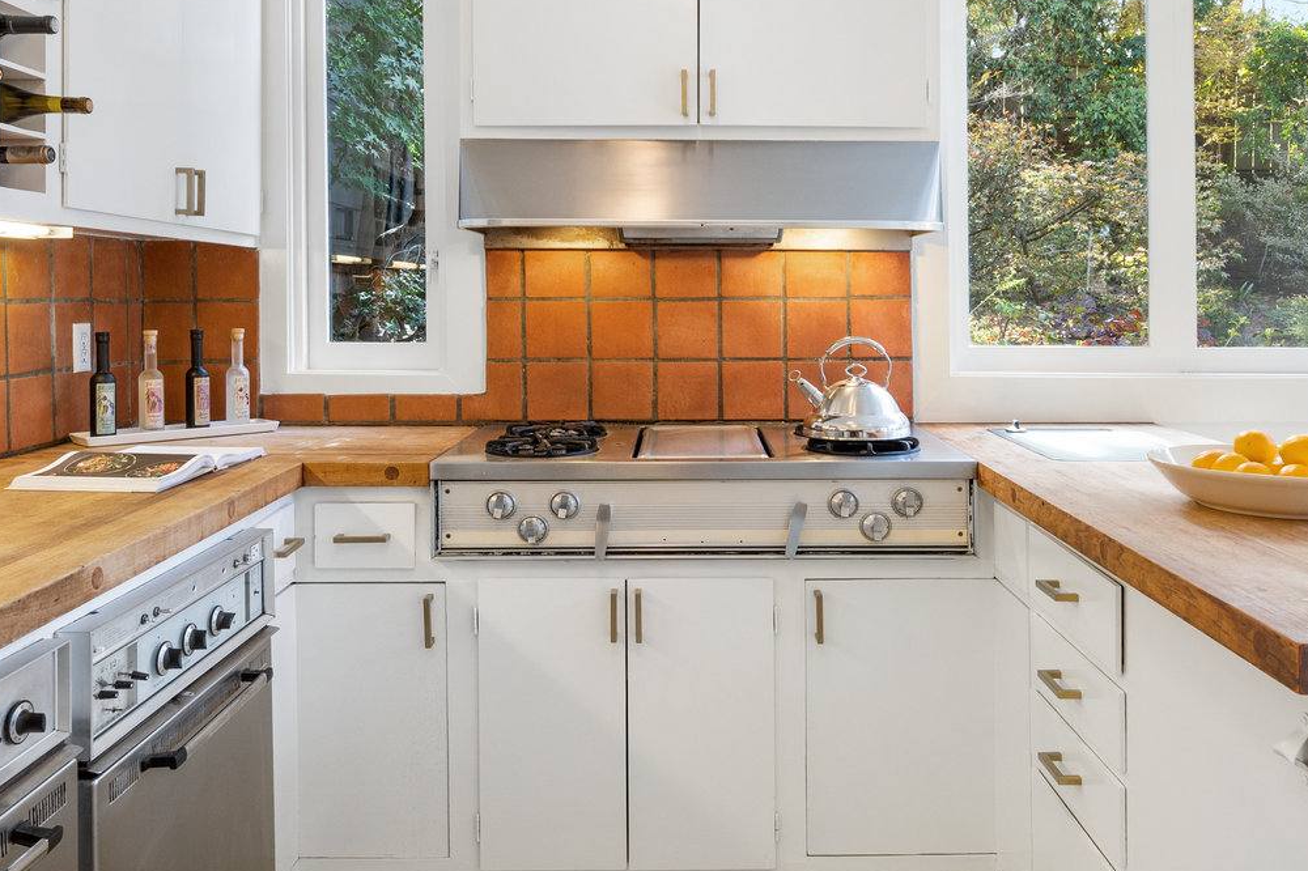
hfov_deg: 60.3
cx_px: 689
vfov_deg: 41.6
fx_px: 1126
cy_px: 600
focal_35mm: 31
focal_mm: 15.5
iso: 400
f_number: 9
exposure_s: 1/20
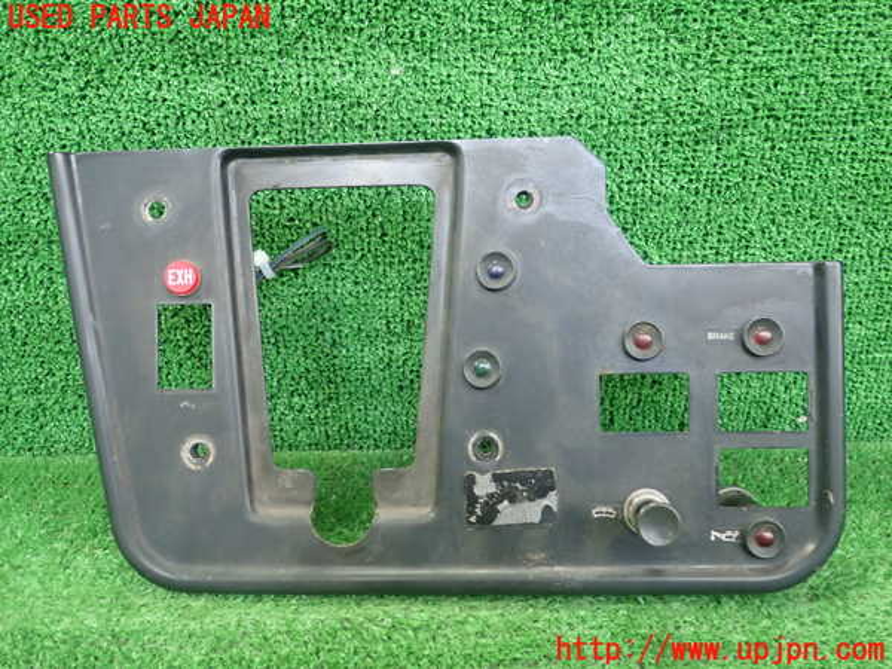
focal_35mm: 30
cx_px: 446
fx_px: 773
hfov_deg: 60.0
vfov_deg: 46.8
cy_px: 334
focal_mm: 5.5
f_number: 2.3
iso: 500
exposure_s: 1/125
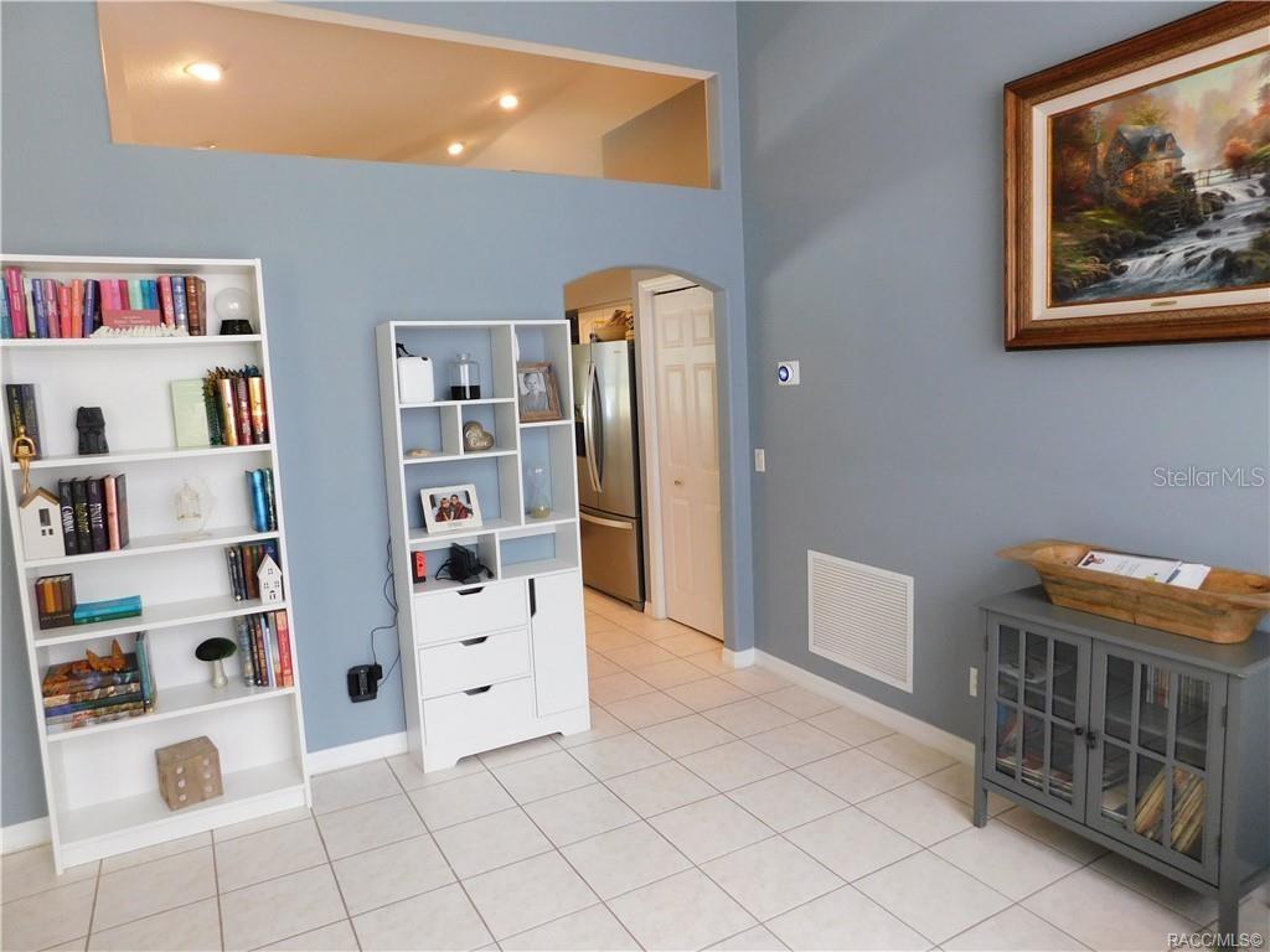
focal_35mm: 23
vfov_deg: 58.9
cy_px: 476
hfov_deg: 73.9
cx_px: 635
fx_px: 844
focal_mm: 4
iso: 220
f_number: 3
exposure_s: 1/30
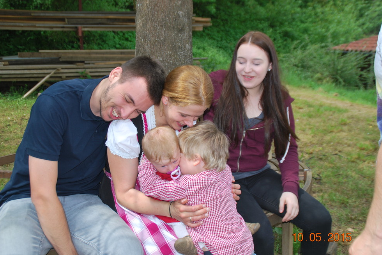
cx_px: 194
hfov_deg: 40.3
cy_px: 126
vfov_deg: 27.5
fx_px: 520
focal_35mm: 49
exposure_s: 1/200
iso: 100
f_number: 5.6
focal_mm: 32
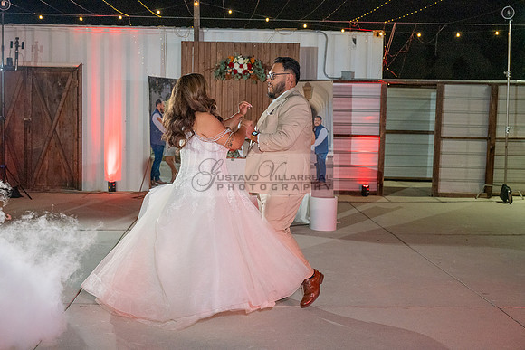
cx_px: 262
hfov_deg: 41.1
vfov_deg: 28.1
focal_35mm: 48
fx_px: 700
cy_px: 175
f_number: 4
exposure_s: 1/250
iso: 3200
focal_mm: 48
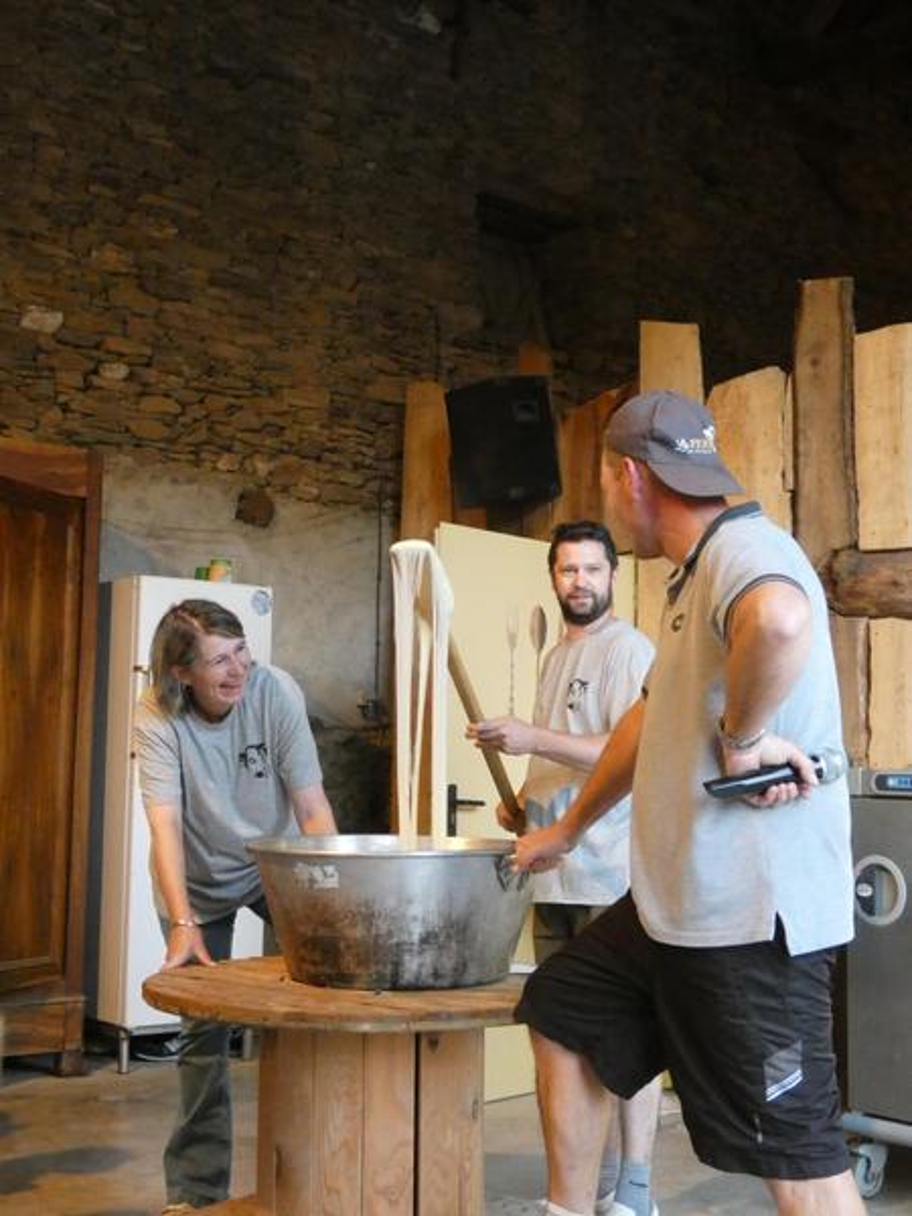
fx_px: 1616
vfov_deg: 41.2
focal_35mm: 46
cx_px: 456
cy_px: 608
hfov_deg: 31.5
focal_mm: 8.2
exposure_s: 1/50
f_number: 3.8
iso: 1600
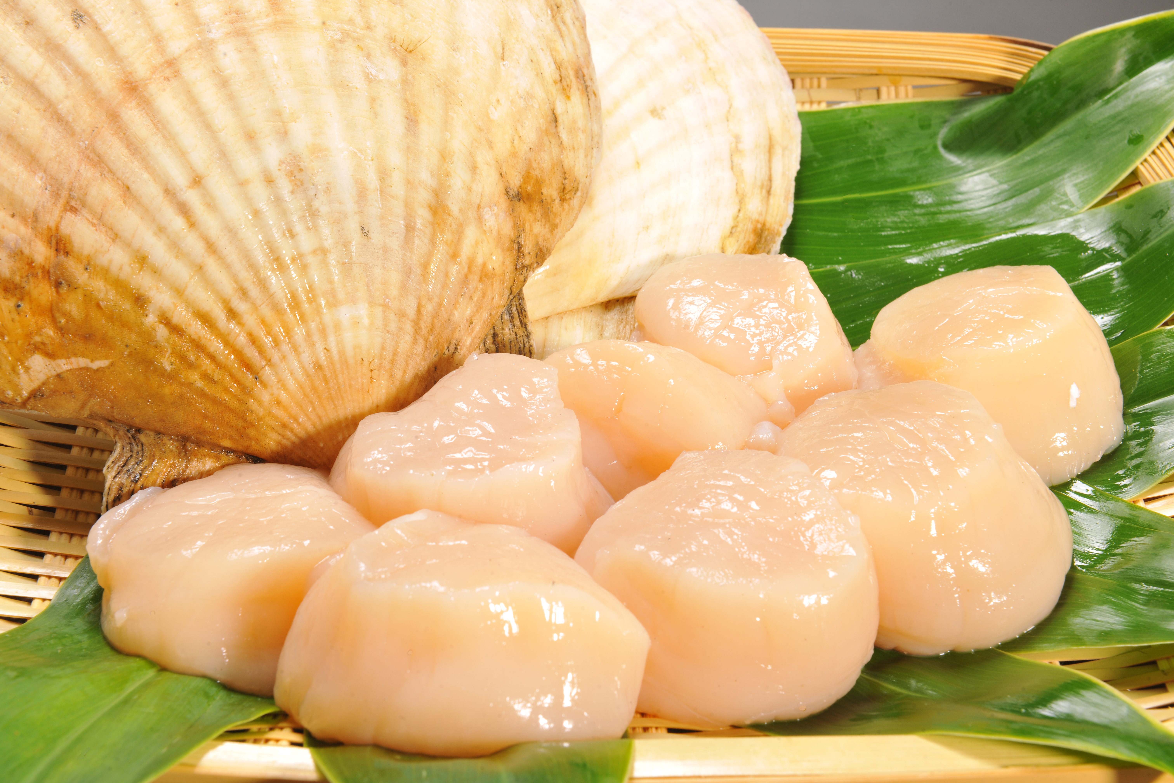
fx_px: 2283
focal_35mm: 70
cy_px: 392
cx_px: 587
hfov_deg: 28.8
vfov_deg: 19.5
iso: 125
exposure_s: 1/125
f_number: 18
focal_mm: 70
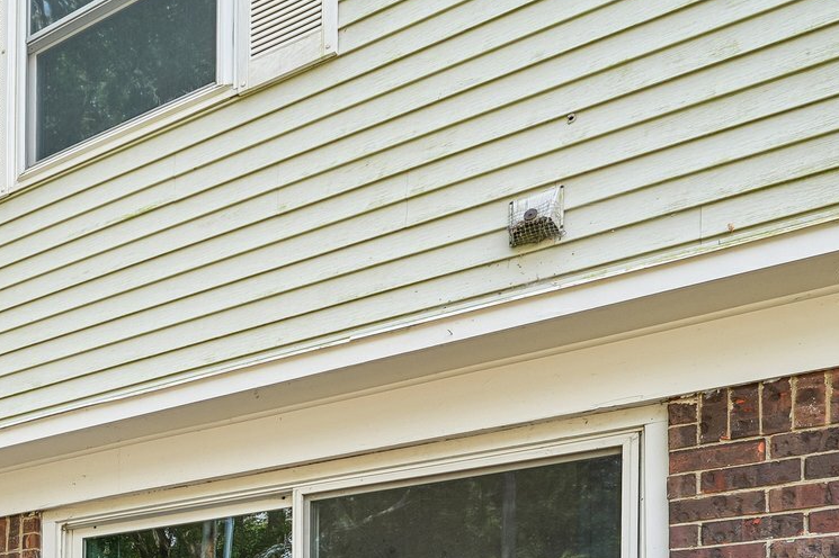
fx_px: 1025
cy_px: 754
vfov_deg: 25.5
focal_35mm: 44
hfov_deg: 38.4
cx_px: -41
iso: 100
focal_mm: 16
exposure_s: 1/40
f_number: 8
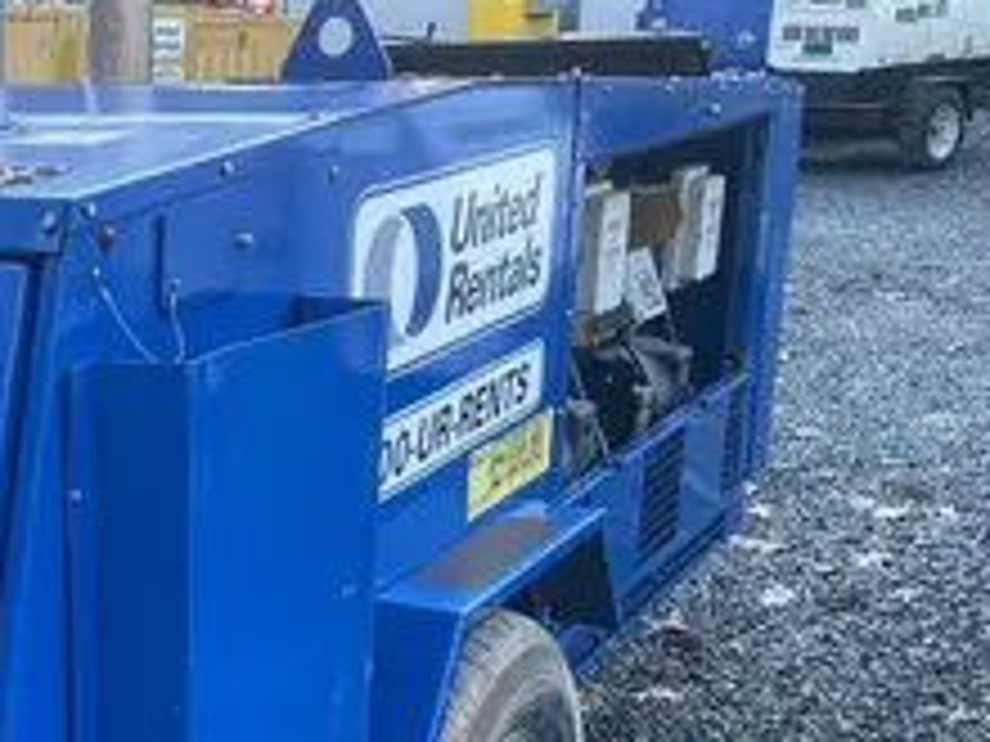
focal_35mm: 65
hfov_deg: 27.3
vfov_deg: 22.4
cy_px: 555
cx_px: -94
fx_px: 1859
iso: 50
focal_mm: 4.2
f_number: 1.6
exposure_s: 1/121
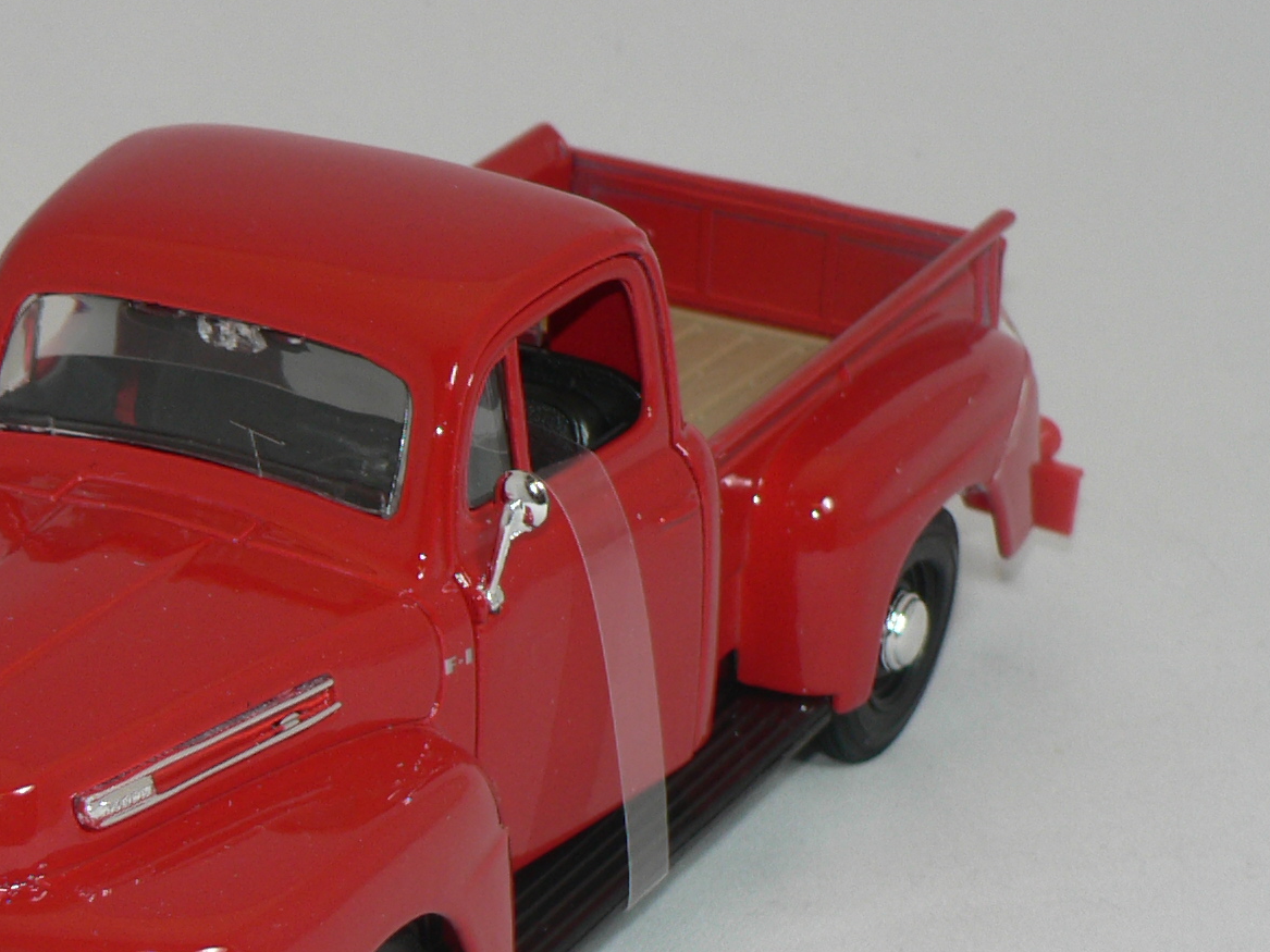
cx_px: 189
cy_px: 680
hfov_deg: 13.3
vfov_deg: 10.1
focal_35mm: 147
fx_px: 5393
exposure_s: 1/60
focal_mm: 11.2
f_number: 3.2
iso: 80
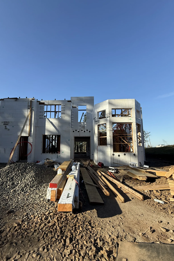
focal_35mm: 15
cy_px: 133
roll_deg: -2.5
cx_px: 75
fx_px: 109
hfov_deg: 76.9
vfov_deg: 100.4
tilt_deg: +12.5
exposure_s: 1/1145
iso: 50
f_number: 2.2
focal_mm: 2.22
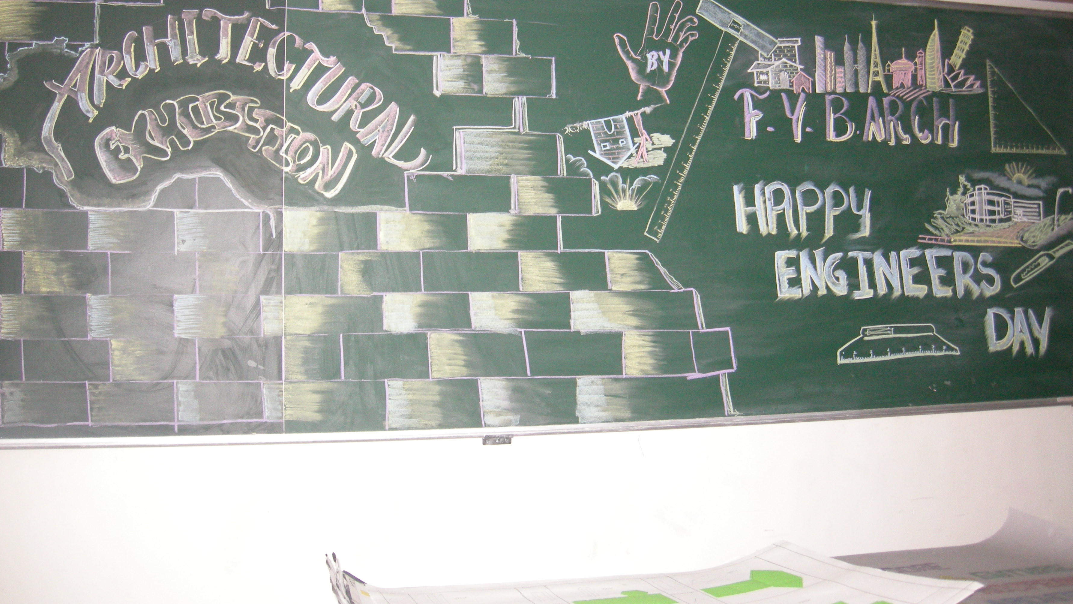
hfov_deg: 50.5
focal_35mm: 40
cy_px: 220
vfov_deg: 29.6
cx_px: 529
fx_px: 1138
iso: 221
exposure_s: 1/60
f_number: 2.7
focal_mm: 7.5
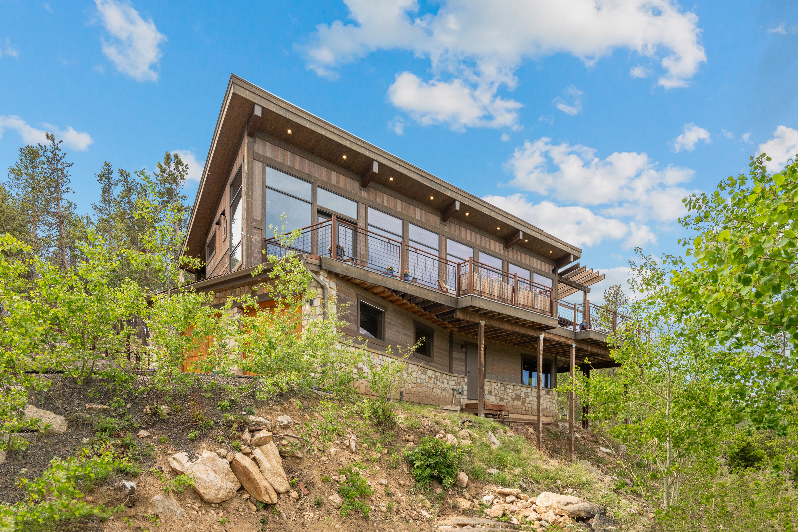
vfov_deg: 64.6
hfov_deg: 86.9
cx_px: 399
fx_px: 421
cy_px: 266
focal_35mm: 19
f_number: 9
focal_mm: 19
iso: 800
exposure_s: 1/250
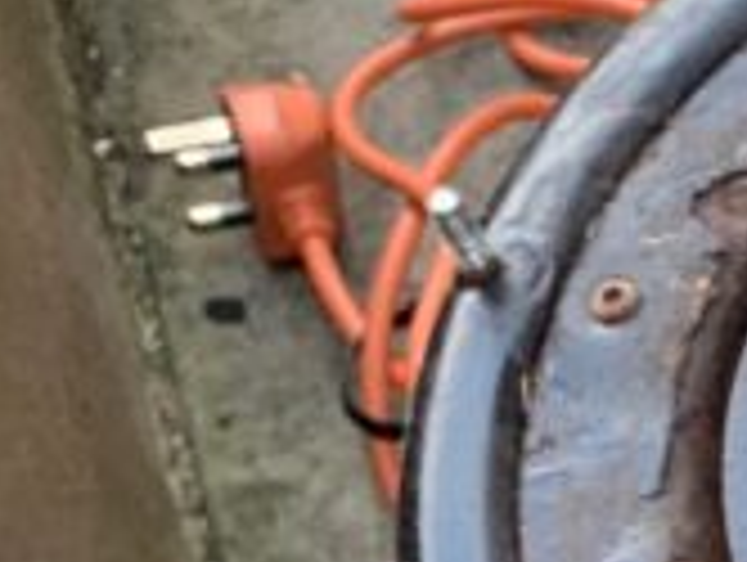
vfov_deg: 9.1
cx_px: 1791
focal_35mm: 160
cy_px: 778
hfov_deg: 10.6
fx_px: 3458
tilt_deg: -63.8
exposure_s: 1/67
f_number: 1.8
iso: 100
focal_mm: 4.25
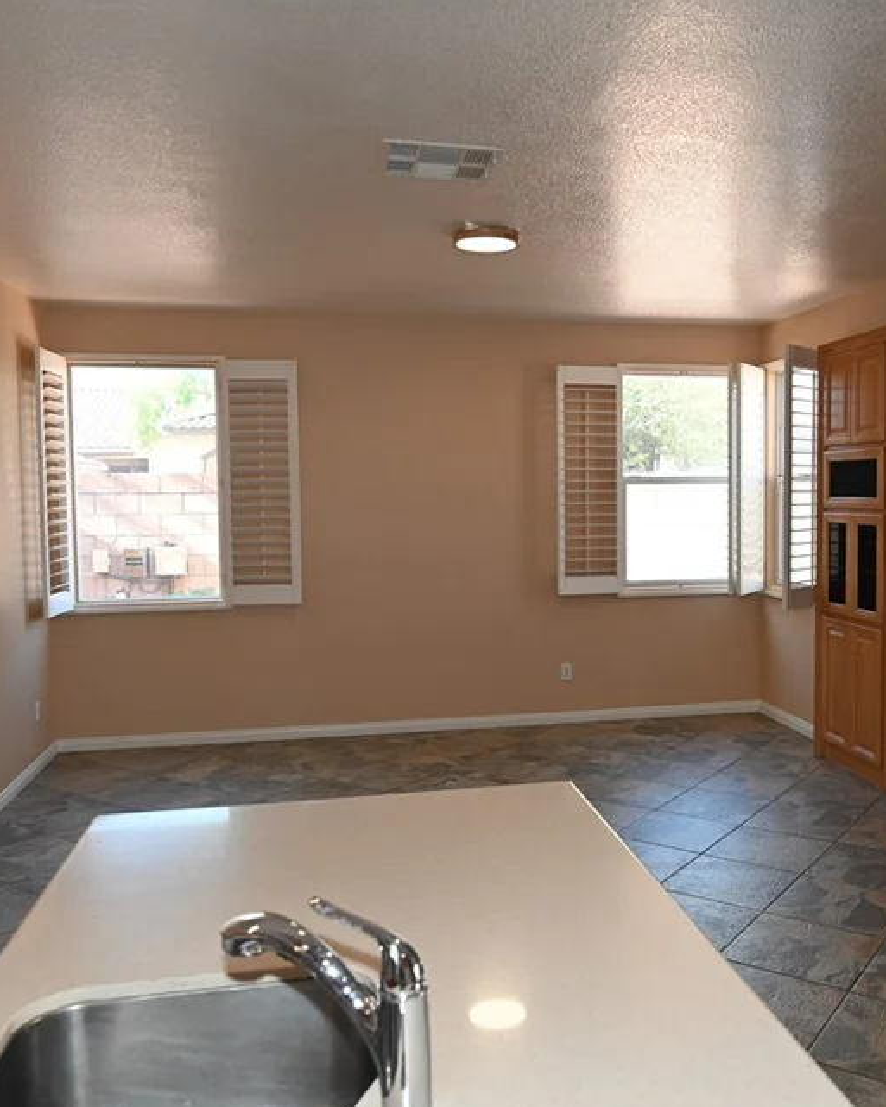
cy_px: 547
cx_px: 547
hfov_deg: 47.1
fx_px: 1008
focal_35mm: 31
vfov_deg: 57.6
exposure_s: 1/60
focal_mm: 20.5
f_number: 4
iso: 360
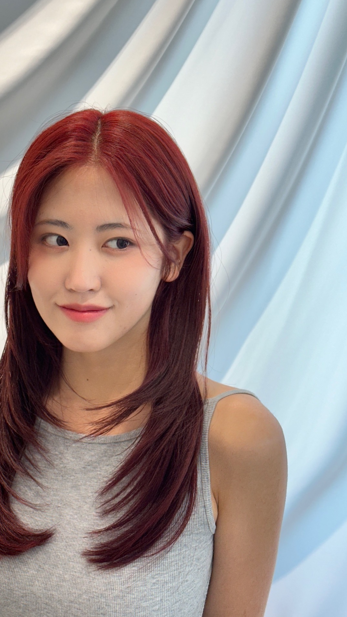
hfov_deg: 21.4
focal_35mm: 56
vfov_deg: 37.2
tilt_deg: -10.7
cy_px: 323
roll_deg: +0.7
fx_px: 916
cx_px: 109
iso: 80
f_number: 1.78
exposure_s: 1/120
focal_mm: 6.86
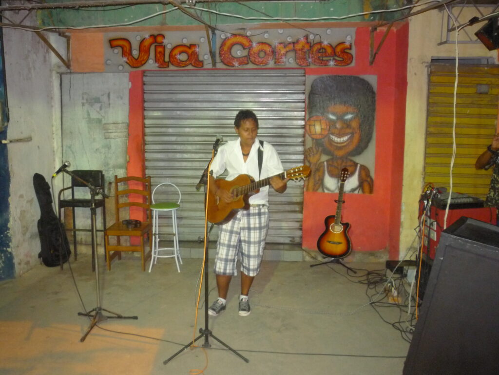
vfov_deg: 44.2
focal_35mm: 32
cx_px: 250
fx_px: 461
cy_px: 188
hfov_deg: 56.8
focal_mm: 5.2
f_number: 3.3
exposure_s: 1/8
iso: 400
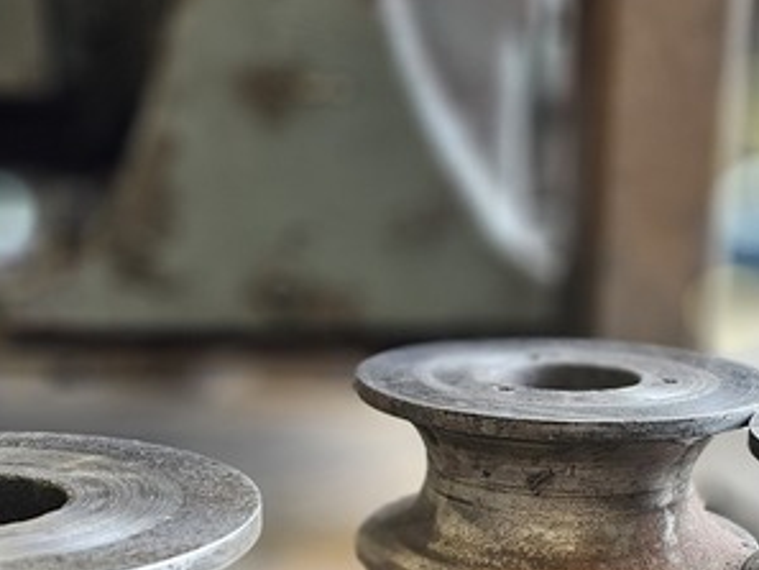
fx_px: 1360
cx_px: 488
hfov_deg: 31.0
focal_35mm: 62
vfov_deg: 22.7
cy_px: 583
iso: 100
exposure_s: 1/59
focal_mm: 6.3
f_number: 1.7
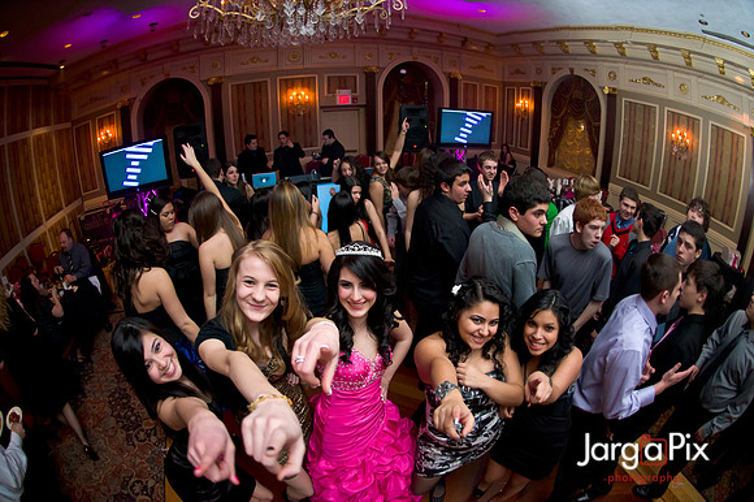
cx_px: 377
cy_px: 251
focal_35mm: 16
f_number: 3.2
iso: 3200
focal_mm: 16
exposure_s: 1/125
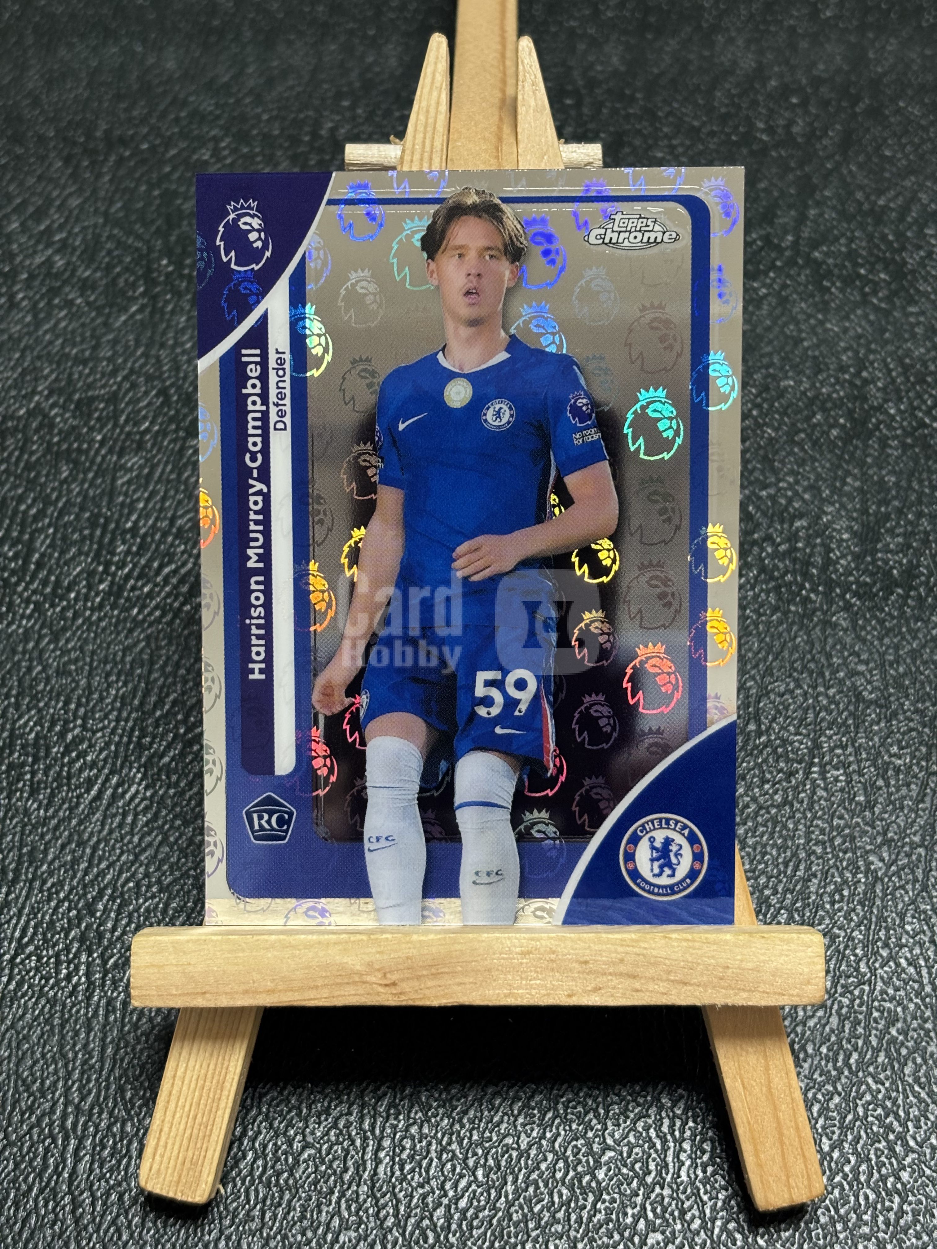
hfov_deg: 28.0
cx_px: 468
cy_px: 624
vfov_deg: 36.8
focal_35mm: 52
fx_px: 1877
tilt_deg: -60.3
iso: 250
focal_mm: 5.96
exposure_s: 1/33
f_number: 1.6
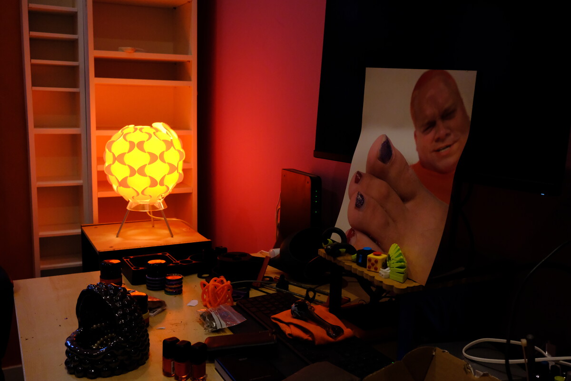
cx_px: 286
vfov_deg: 37.9
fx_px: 555
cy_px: 190
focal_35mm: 35
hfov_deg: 54.4
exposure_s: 1/200
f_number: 5.6
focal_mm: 23
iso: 3200
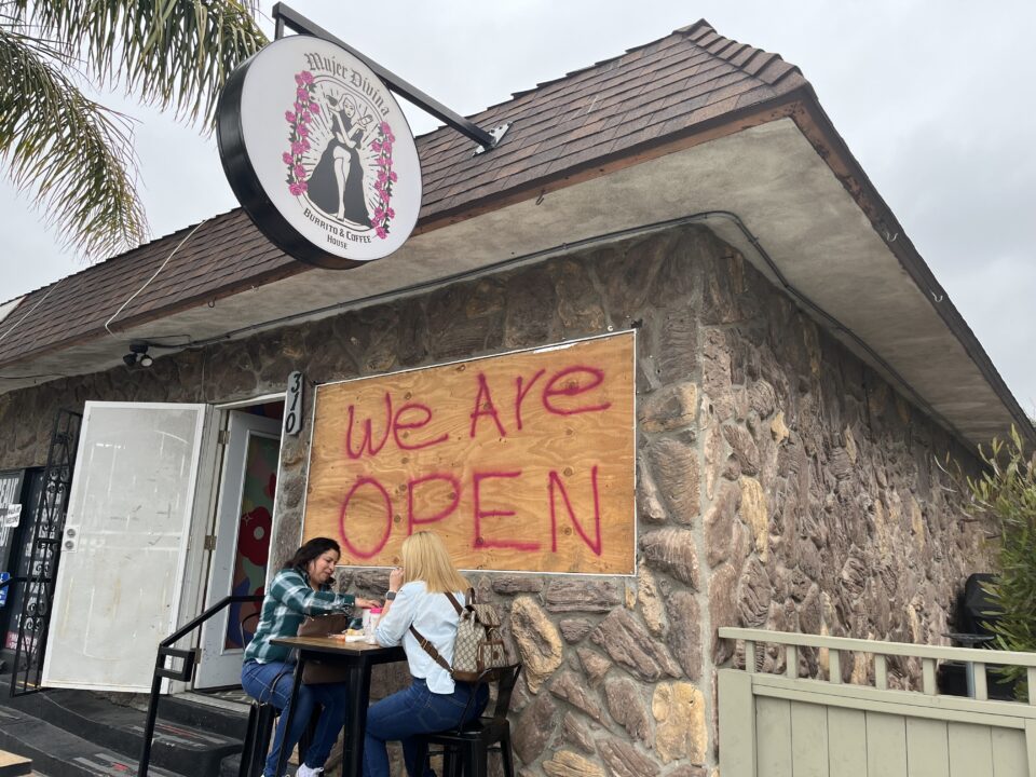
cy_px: 388
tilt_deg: +14.9
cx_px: 518
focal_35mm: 26
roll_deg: -1.9
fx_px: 778
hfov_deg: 67.3
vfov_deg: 53.1
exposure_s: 1/696
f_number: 1.6
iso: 50
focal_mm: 5.1
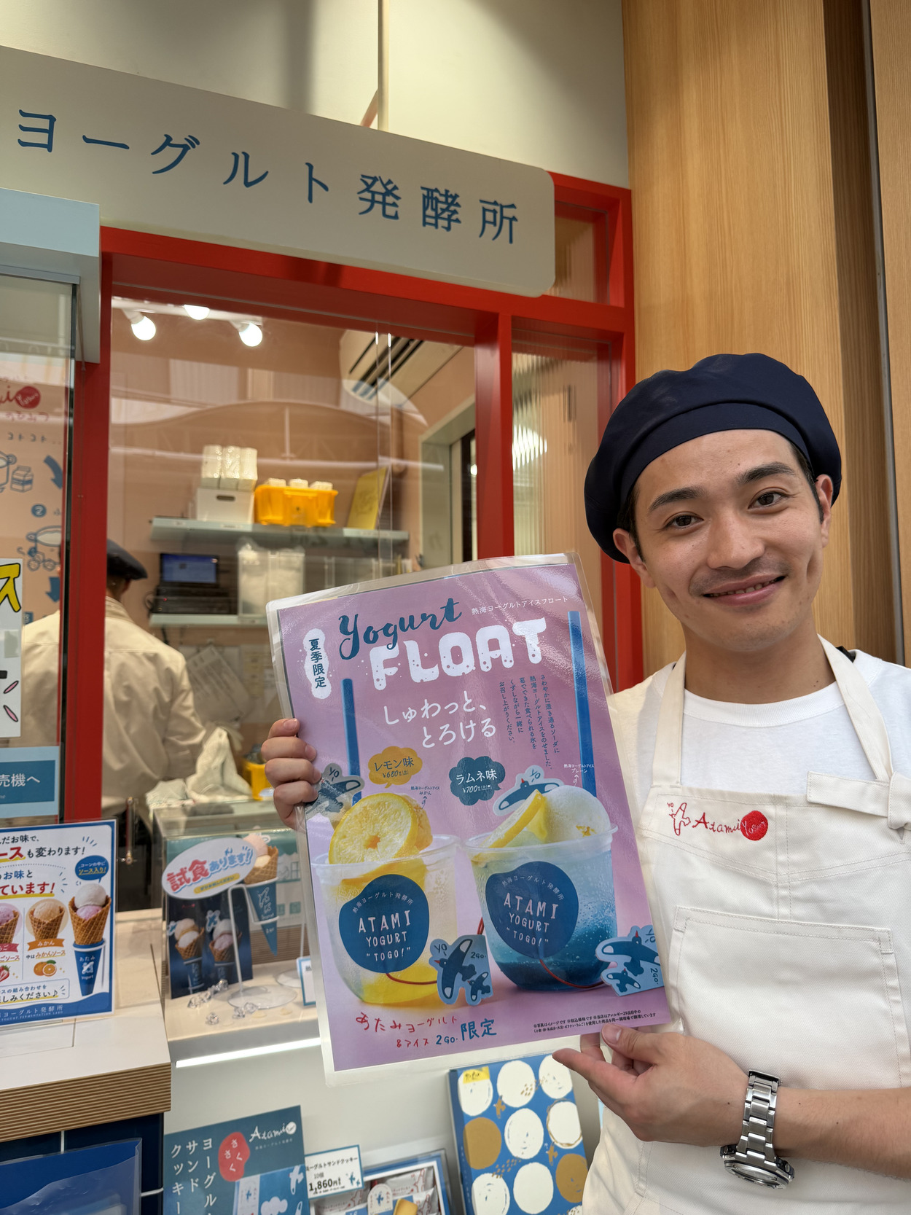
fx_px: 842
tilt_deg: +5.4
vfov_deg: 71.6
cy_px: 608
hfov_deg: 56.8
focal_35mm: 24
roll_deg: +0.8
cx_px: 456
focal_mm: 6.76
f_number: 1.78
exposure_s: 1/100
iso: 50
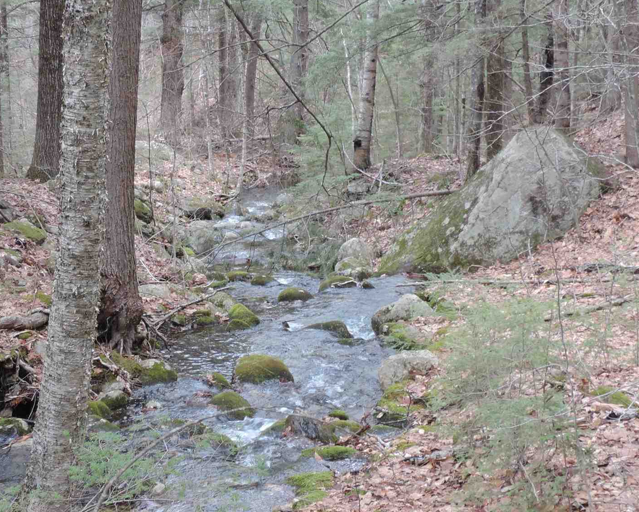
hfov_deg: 22.4
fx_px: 1608
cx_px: 236
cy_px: 295
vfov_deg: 18.1
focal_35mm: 85
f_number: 3.3
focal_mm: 7.1
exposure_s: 1/50
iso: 80
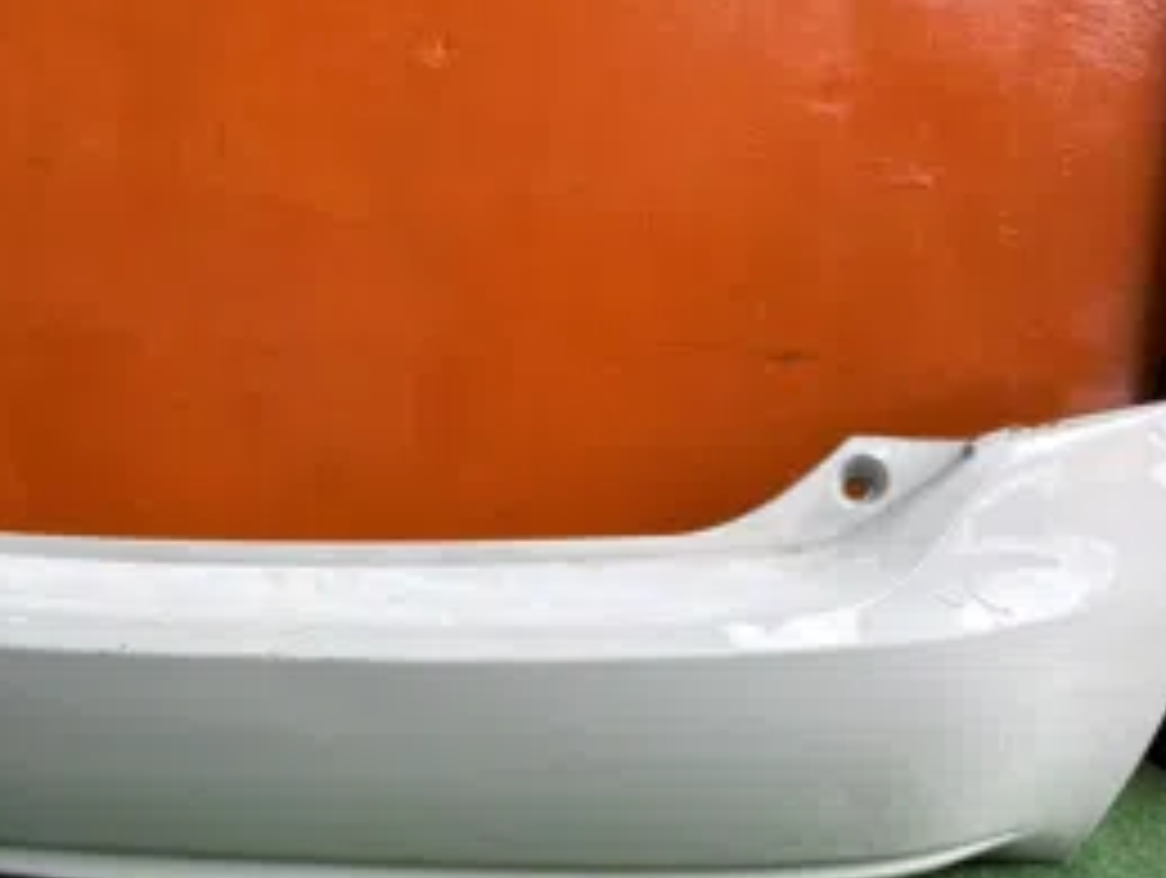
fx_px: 1248
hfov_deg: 48.5
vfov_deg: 38.0
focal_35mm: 37
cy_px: 635
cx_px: 315
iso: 64
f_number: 1.78
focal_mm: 6.76
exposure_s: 1/199
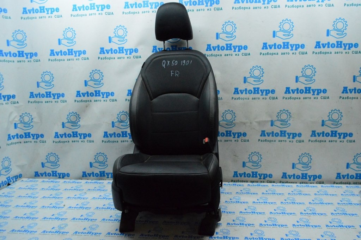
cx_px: 180
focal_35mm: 30
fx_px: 301
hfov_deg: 62.0
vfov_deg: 43.5
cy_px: 120
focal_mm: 20
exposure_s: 1/640
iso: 6400
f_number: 6.3
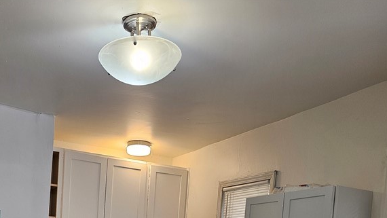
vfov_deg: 23.8
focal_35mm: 45
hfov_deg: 44.8
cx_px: 129
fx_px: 462
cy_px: 274
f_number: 1.7
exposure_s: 1/120
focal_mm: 6.3
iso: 100
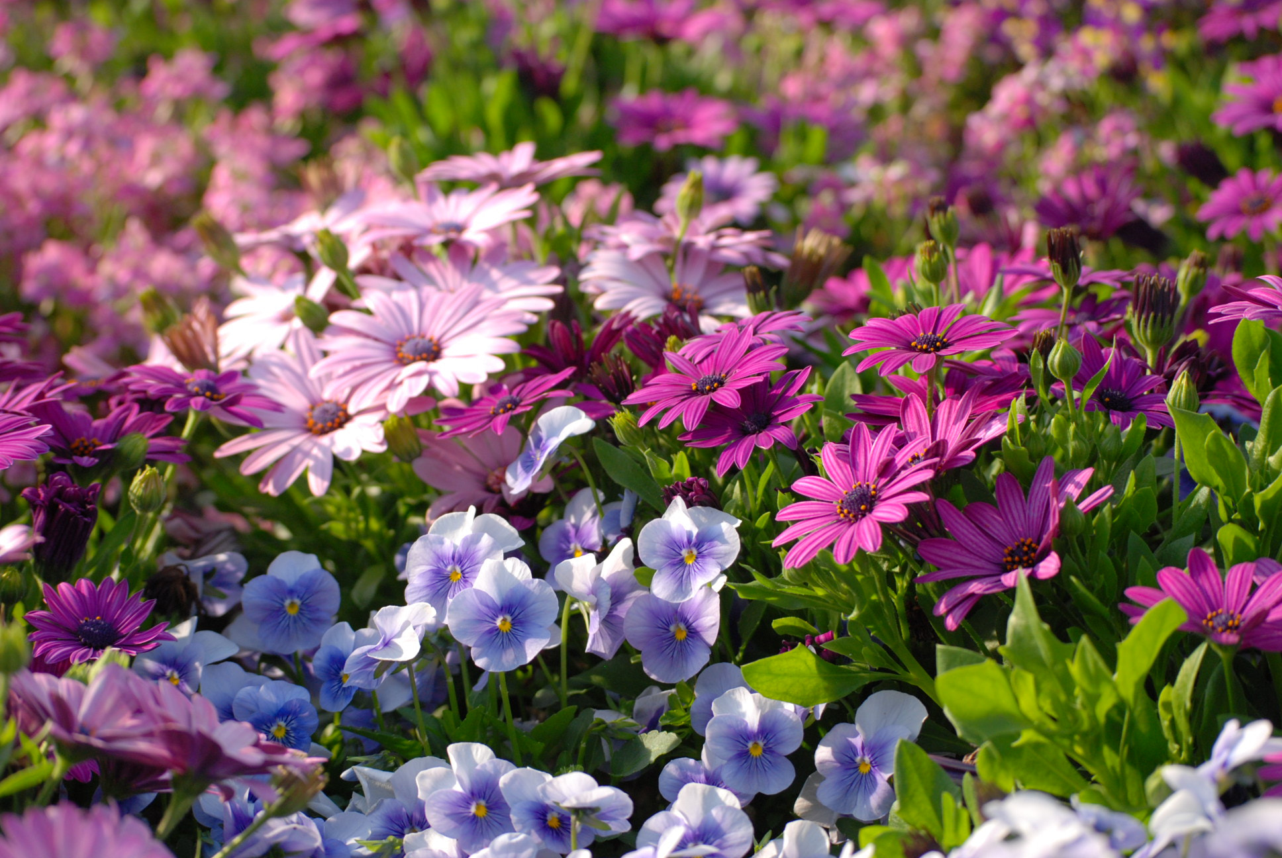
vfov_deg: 16.6
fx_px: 2941
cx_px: 641
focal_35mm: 82
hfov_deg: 24.6
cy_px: 429
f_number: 5.6
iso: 400
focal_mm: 55
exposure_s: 1/1000
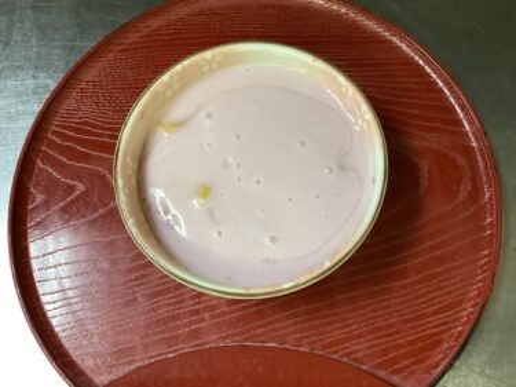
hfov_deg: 58.4
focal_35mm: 31
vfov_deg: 45.4
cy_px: 194
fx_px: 462
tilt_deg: -74.1
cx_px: 258
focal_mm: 3.3
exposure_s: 1/60
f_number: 2.4
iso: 250
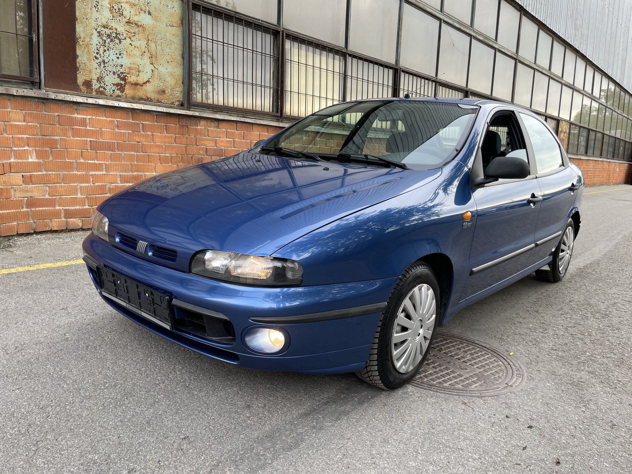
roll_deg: -2.4
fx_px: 475
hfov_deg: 67.3
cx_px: 316
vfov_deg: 53.1
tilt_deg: -8.9
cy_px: 237
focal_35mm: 26
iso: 32
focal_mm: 4.2
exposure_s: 1/131
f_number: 1.6
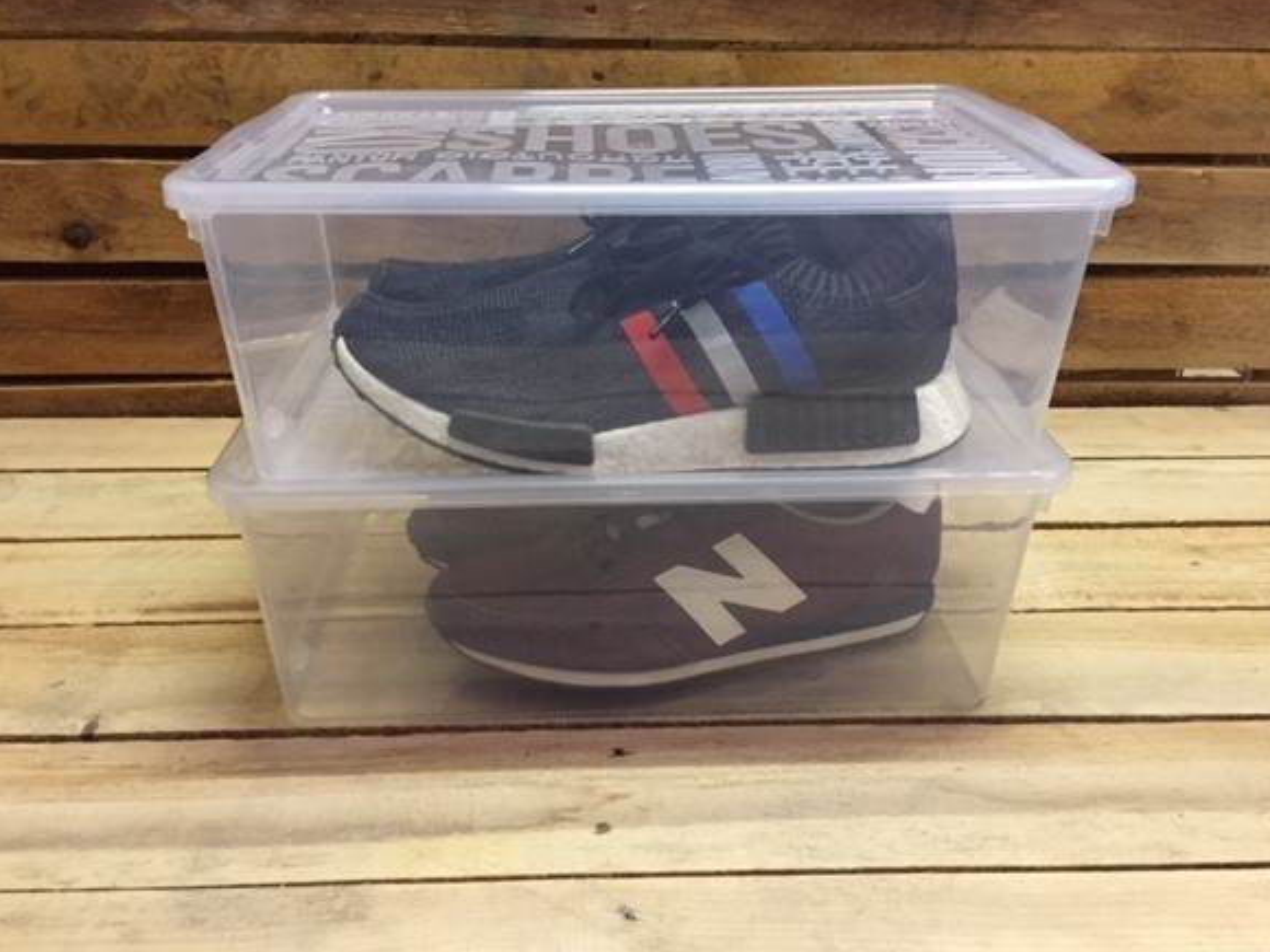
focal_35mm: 32
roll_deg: +0.5
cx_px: 624
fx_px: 1174
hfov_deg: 56.8
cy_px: 464
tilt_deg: -25.4
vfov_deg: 44.2
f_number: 2.2
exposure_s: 1/17
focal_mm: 4.15
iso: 320
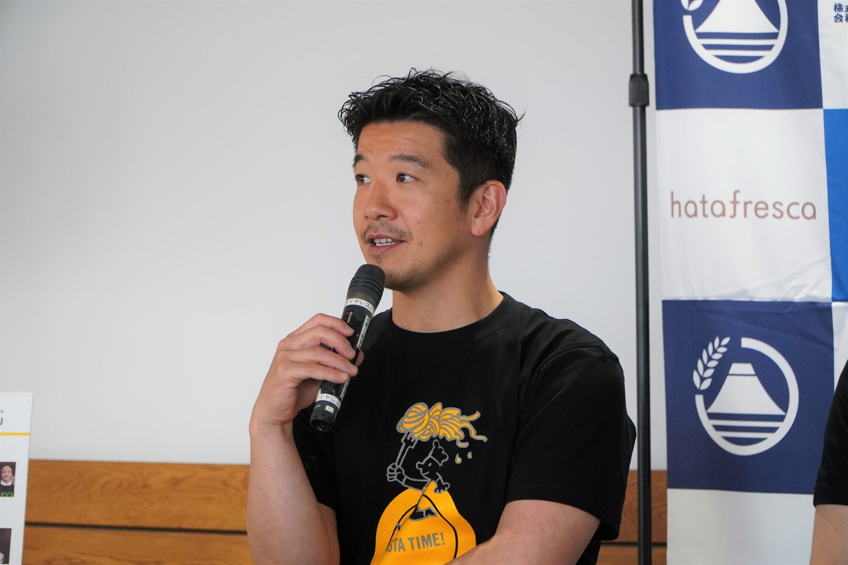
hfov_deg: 20.0
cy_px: 282
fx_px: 2402
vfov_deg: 13.4
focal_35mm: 102
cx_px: 424
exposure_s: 1/125
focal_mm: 68
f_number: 5
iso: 3200
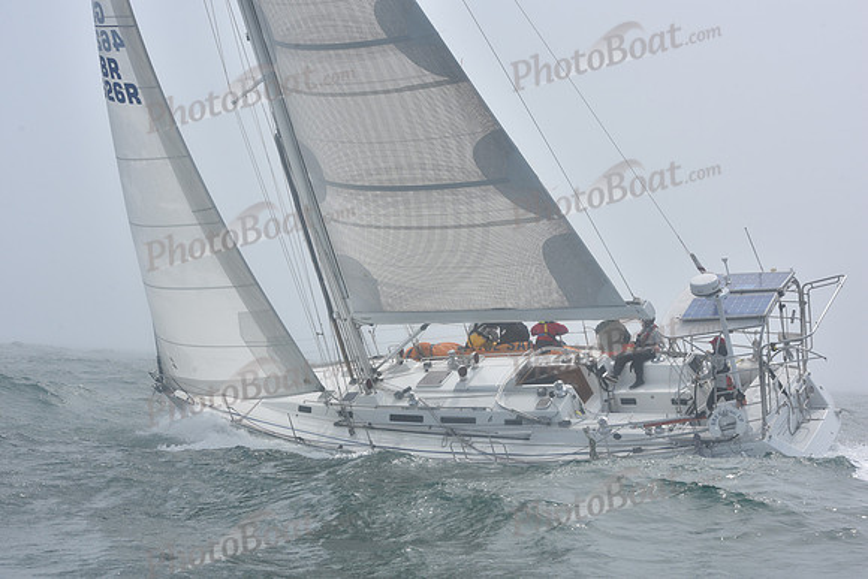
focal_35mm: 70
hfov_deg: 28.8
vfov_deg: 19.5
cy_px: 290
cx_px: 434
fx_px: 1688
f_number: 11
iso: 320
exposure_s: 1/800
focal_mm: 70
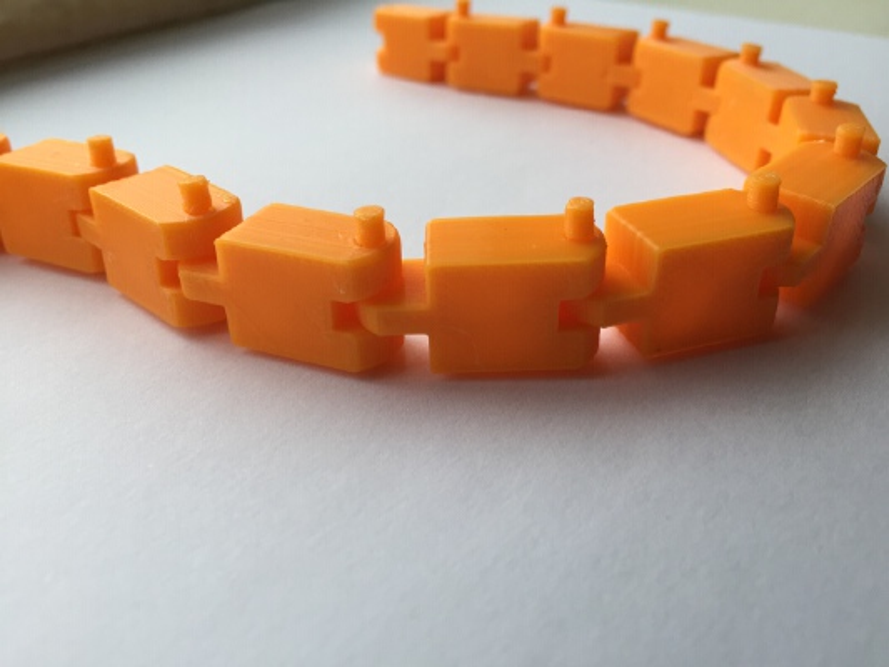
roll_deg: +1.8
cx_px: 444
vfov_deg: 48.2
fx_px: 745
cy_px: 334
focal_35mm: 29
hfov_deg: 61.6
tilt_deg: -32.8
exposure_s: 1/120
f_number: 2.2
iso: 40
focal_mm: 4.15
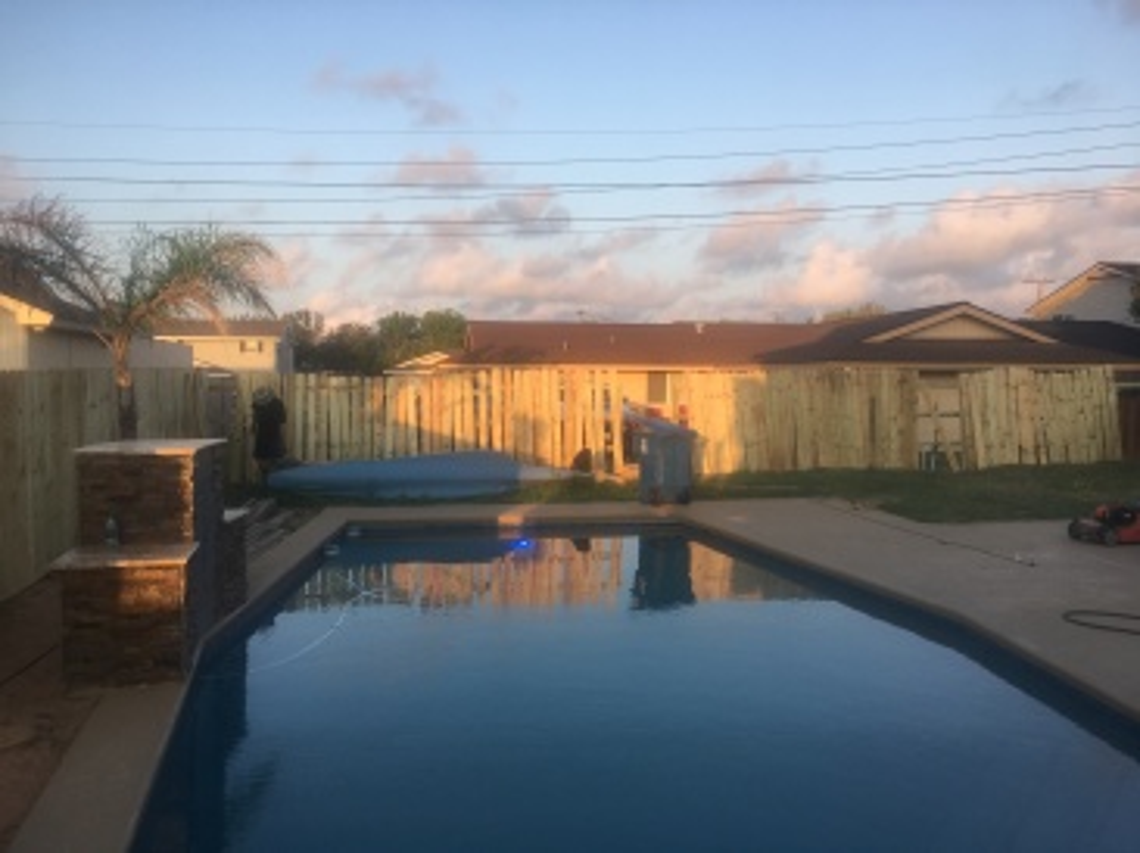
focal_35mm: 29
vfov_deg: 48.2
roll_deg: +0.8
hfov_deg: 61.7
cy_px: 426
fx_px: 954
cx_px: 570
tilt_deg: -1.9
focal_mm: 4.15
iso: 25
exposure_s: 1/309
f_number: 2.2
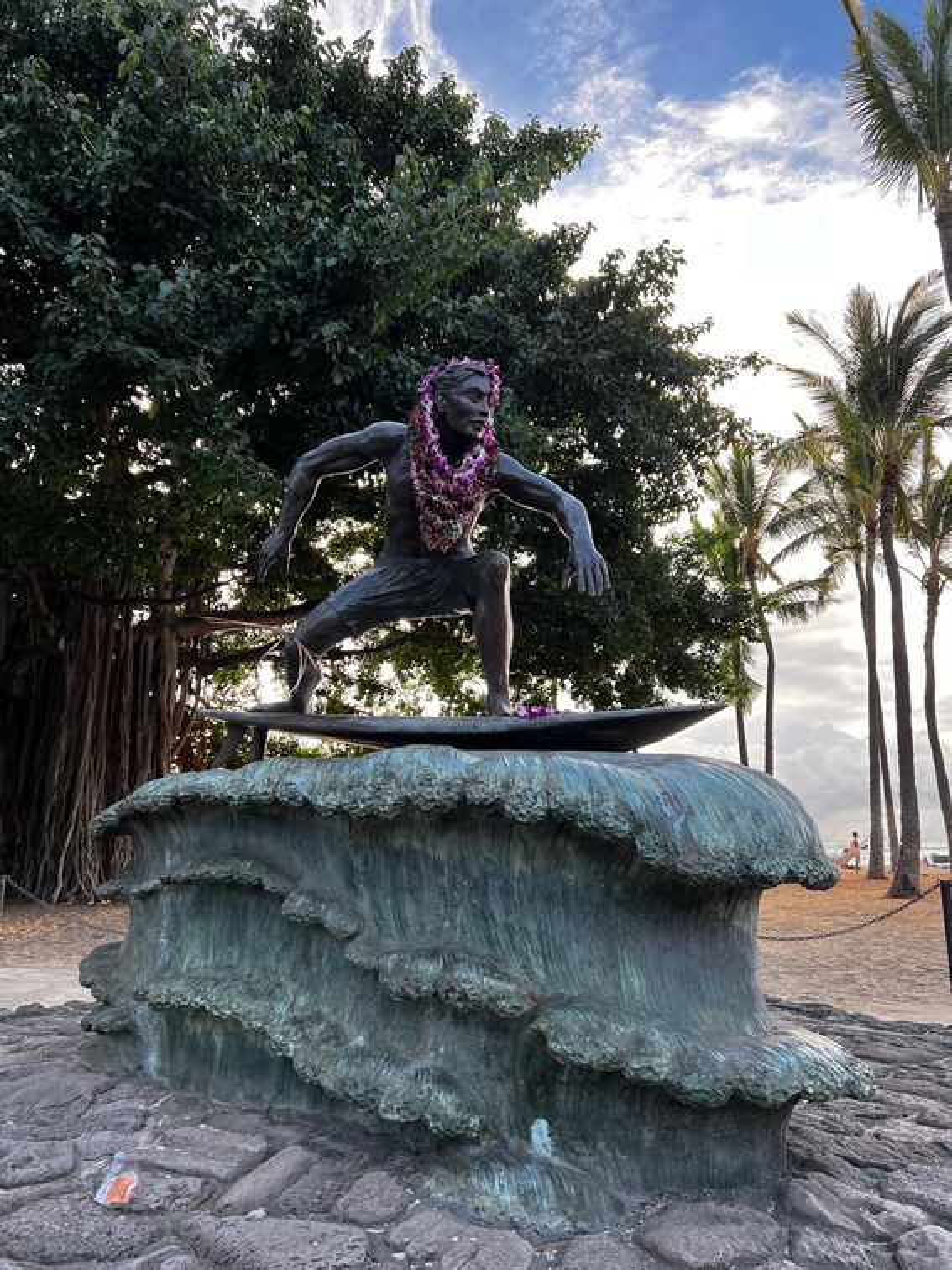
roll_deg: -1.7
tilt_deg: +13.9
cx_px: 476
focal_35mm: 26
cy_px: 635
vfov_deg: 67.3
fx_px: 953
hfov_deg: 53.1
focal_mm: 5.7
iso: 50
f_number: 1.5
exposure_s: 1/434
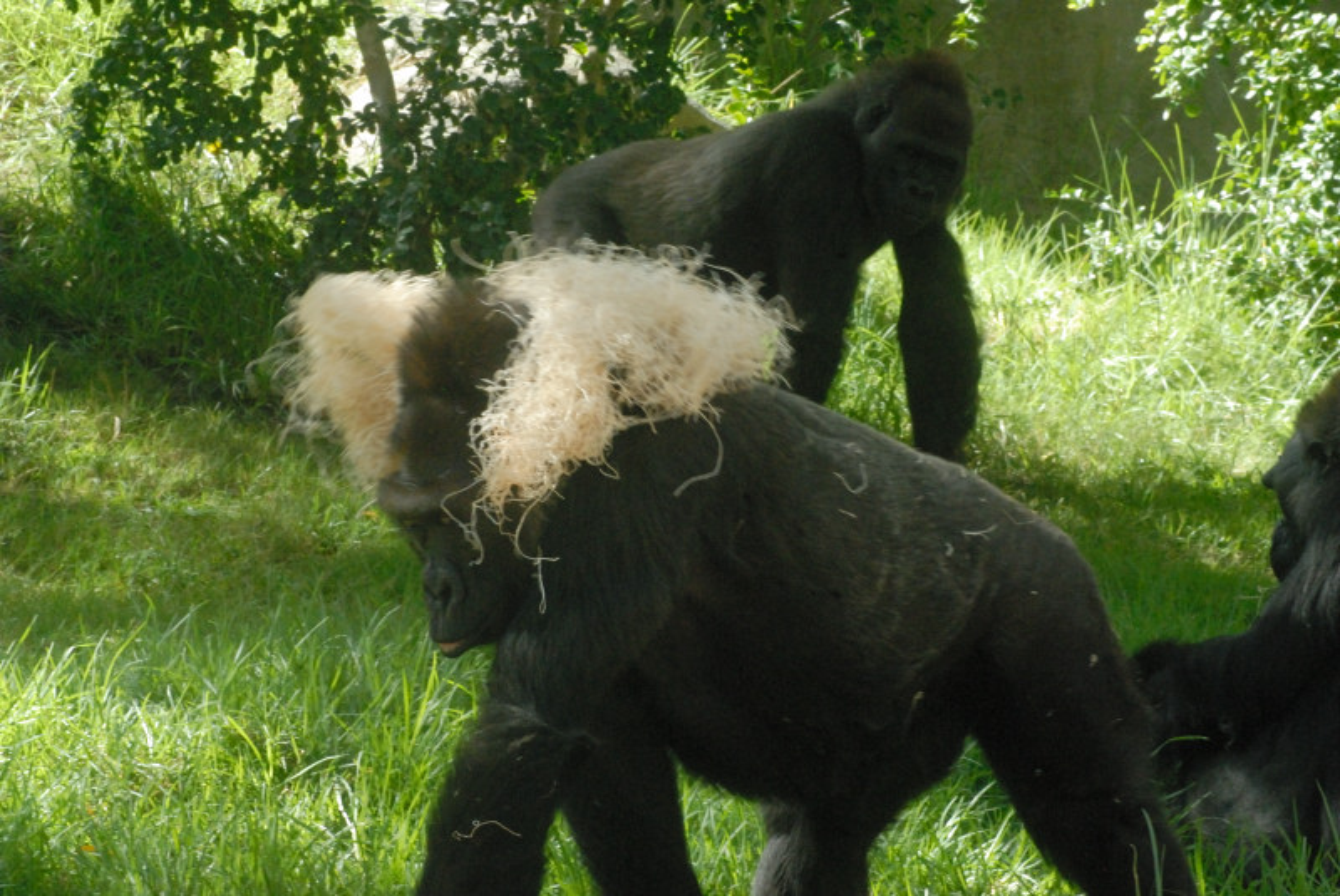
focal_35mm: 183
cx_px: 670
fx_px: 6818
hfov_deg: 11.2
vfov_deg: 7.5
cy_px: 448
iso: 1600
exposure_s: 1/90
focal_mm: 122
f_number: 19
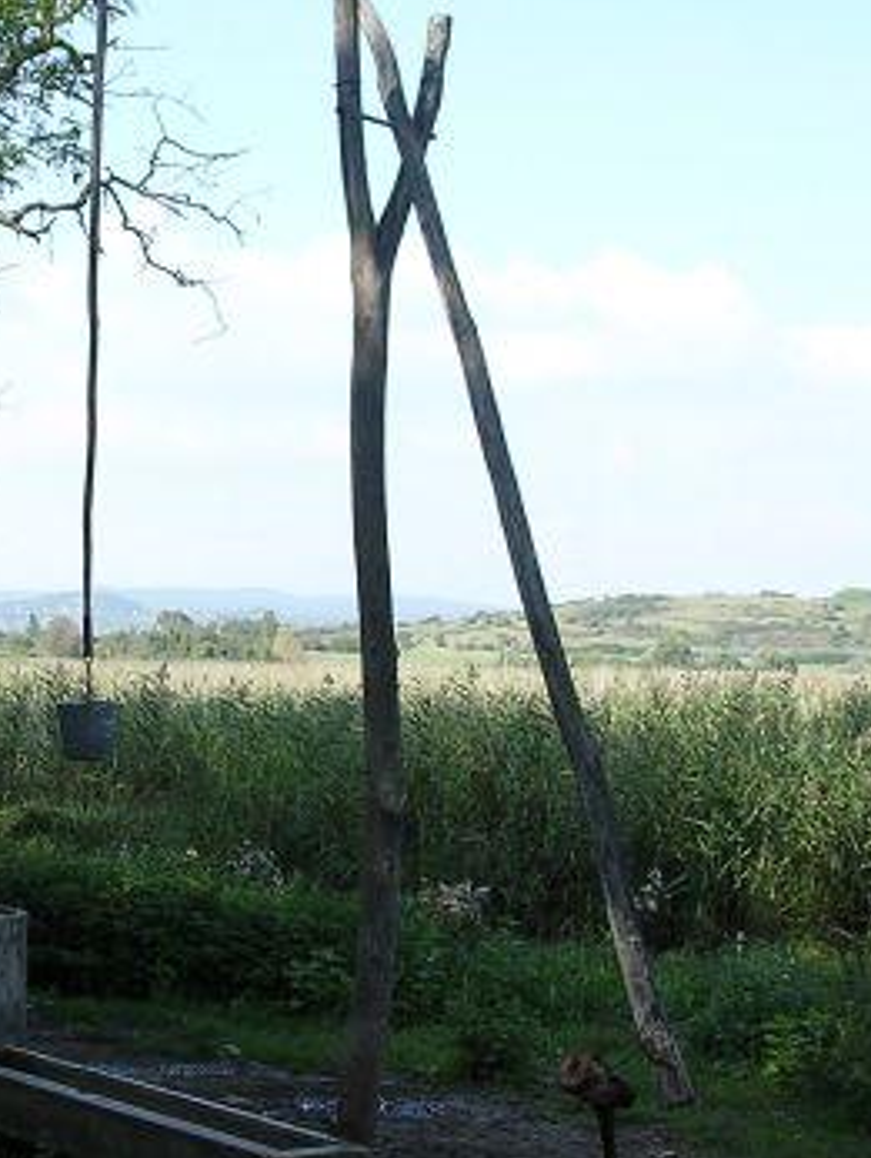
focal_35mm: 70
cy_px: 554
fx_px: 2344
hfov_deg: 20.9
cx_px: 240
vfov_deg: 27.7
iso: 100
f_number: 2.8
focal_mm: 5.8
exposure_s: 1/367
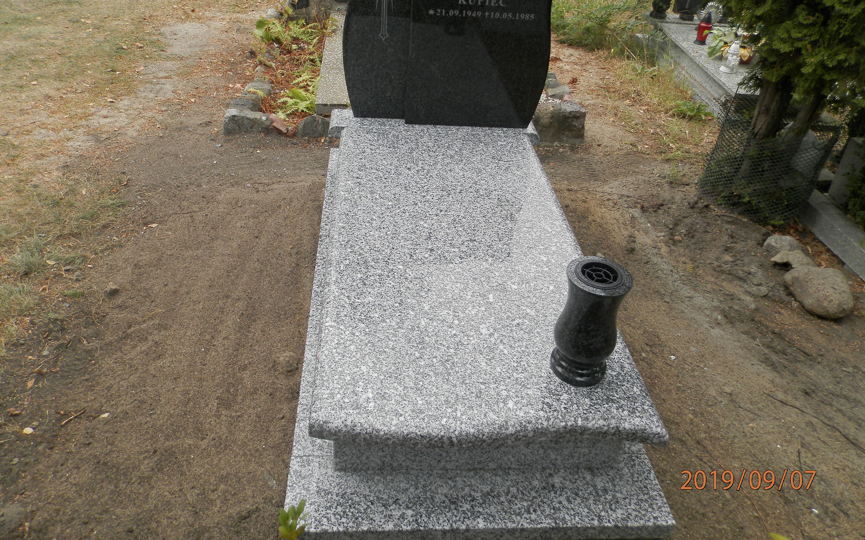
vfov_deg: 45.8
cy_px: 220
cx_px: 429
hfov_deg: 68.4
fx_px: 637
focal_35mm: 27
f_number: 3.1
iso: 80
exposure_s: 1/100
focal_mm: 4.5
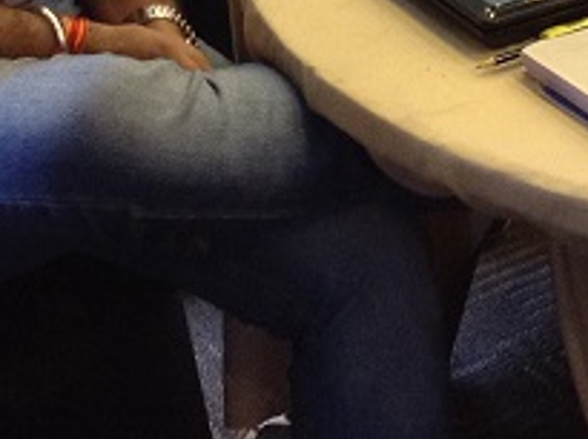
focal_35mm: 125
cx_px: 577
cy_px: -329
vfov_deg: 11.1
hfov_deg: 15.5
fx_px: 2120
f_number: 2.4
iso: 100
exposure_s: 1/24
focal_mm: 3.3
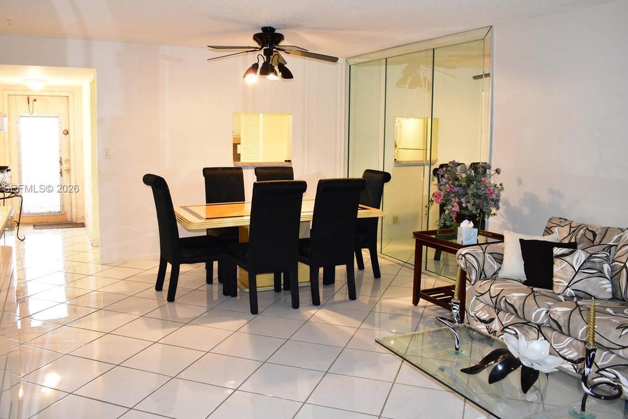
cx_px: 292
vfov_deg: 43.6
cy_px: 189
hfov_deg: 61.9
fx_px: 523
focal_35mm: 30
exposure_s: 1/60
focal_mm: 18
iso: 1800
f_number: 5
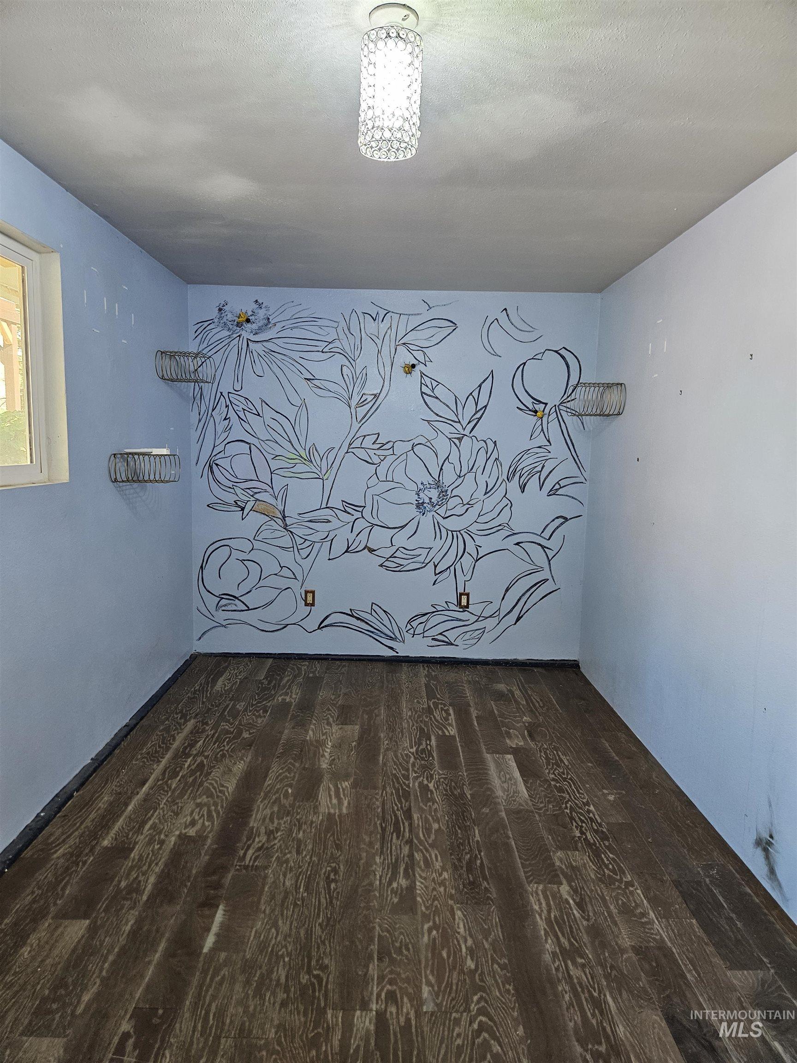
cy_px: 532
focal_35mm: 23
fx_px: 706
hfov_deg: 58.9
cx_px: 398
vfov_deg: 73.9
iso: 400
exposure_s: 1/120
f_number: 1.8
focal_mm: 5.4
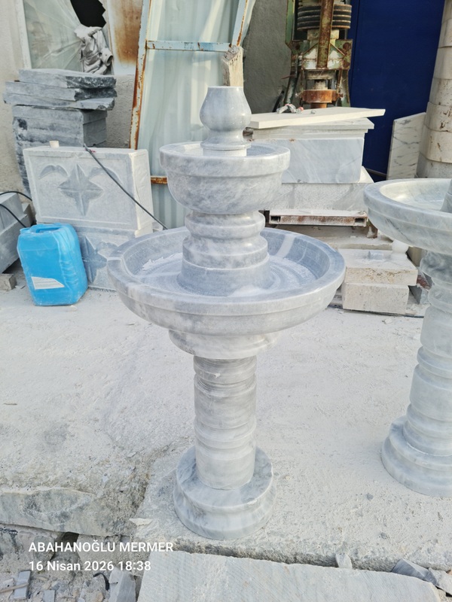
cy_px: 301
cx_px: 226
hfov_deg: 51.4
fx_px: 470
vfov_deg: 65.3
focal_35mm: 27
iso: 25
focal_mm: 5.9
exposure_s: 1/120
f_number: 2
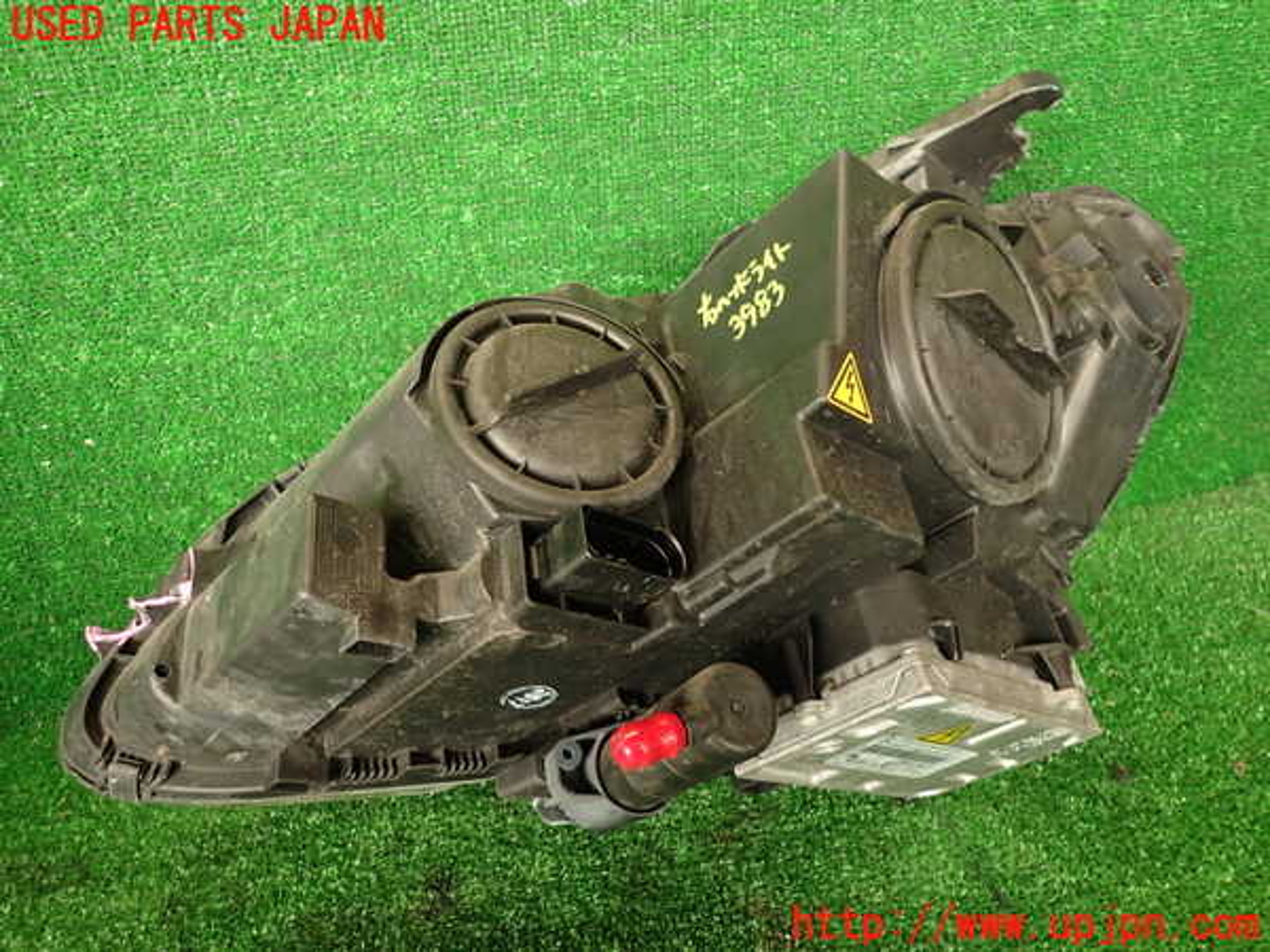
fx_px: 917
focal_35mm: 25
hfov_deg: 69.4
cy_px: 476
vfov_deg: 54.9
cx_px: 635
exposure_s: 1/60
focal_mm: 4.5
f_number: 2
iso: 200
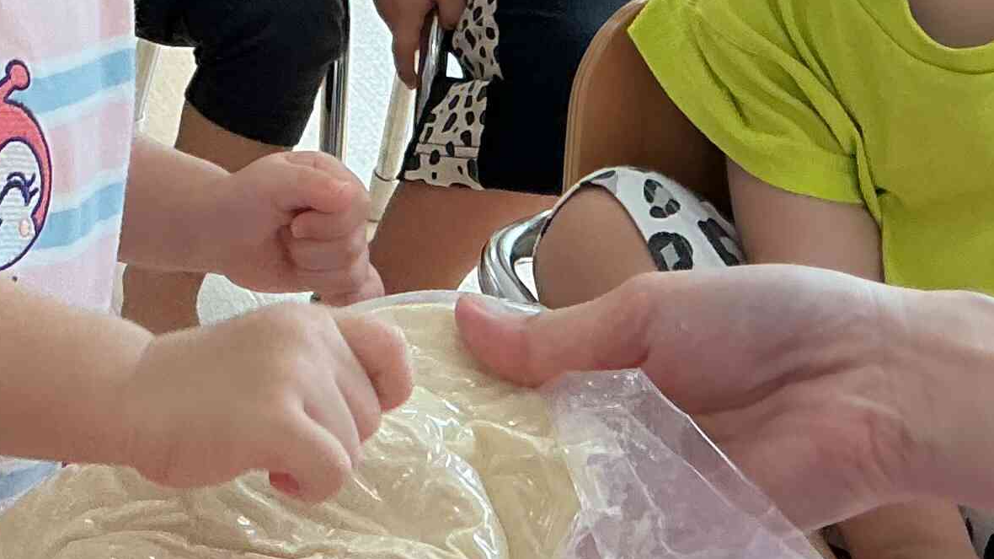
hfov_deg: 19.3
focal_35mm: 108
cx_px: 28
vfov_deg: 11.0
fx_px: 2846
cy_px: -159
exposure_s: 1/141
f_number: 1.8
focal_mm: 3
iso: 32
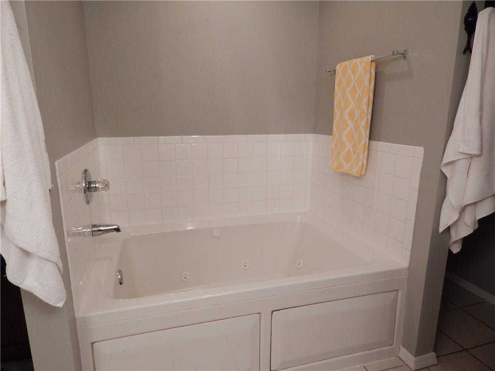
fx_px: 315
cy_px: 186
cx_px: 248
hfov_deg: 76.4
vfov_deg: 61.1
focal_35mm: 22
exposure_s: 1/30
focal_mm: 4
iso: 180
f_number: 3
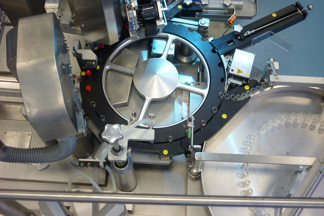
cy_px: 98
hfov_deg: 44.5
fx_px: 396
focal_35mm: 44
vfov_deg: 30.5
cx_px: 161
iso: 100
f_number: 3
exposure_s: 1/40
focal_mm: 6.9
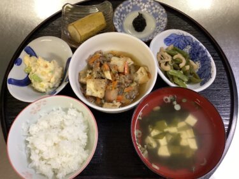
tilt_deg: -68.2
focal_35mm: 31
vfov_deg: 45.4
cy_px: 90
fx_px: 214
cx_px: 120
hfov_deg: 58.4
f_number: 2.4
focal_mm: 3.3
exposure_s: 1/60
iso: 250
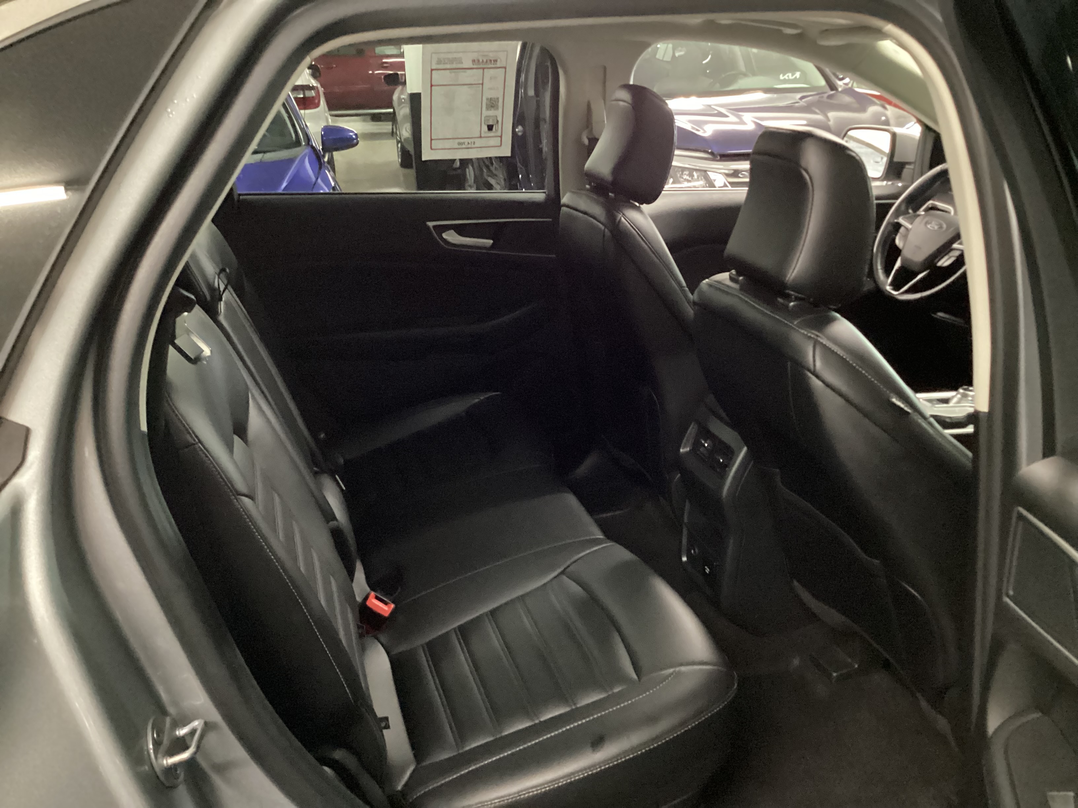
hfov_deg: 58.4
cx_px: 539
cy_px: 404
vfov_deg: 45.4
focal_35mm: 31
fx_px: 965
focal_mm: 3.3
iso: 800
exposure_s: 1/17
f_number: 2.4
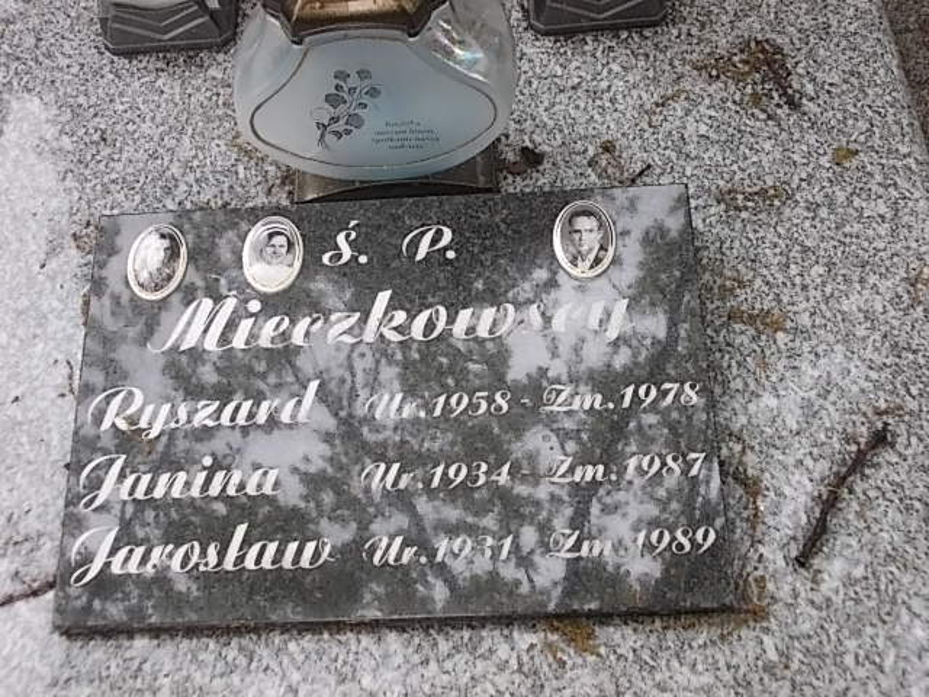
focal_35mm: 43
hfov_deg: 43.9
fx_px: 1154
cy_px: 348
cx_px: 464
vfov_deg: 33.6
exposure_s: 1/100
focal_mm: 6.1
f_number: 3.3
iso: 80
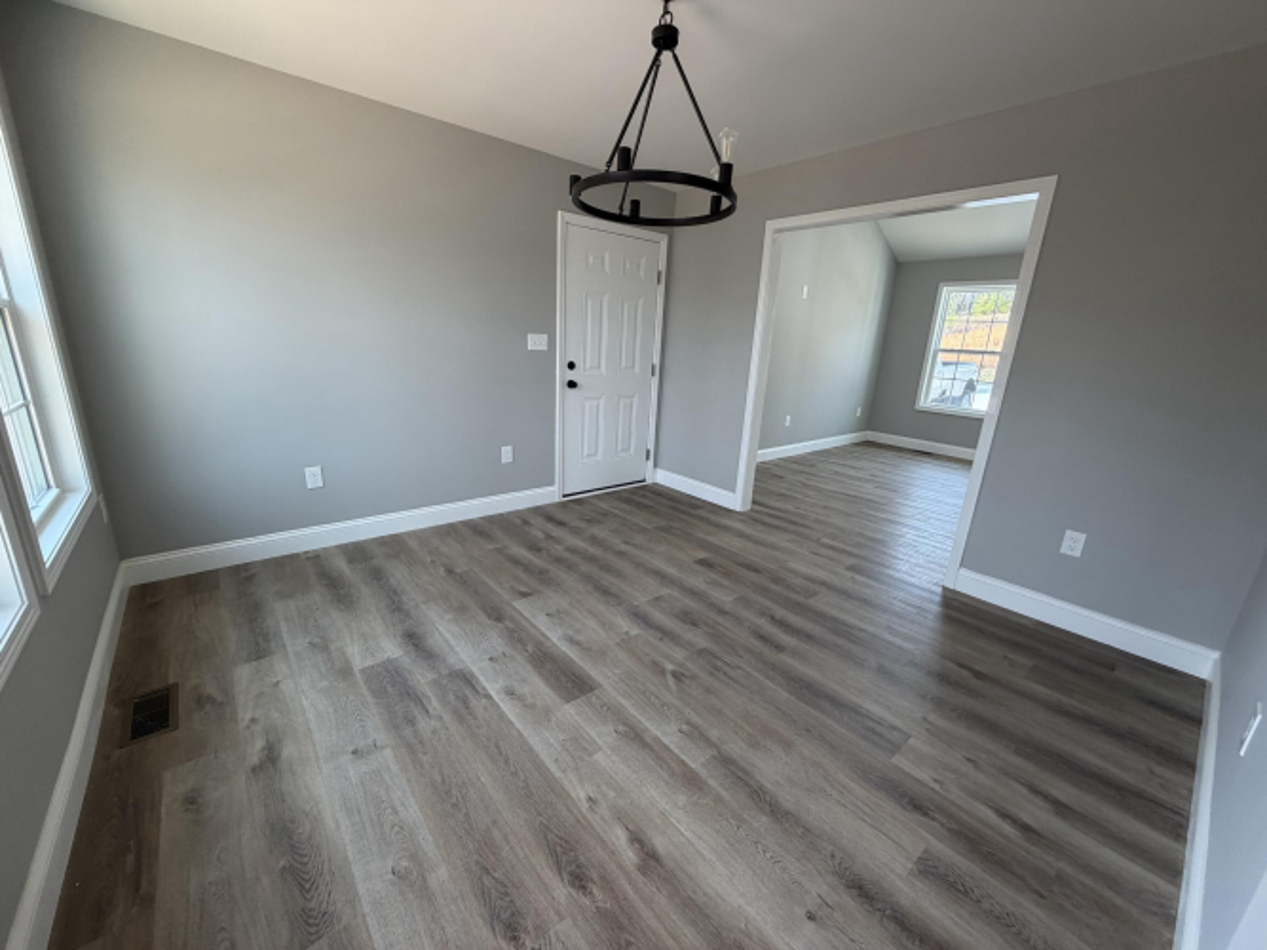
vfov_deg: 85.7
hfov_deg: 102.1
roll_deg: -3.4
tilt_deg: -14.8
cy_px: 475
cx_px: 634
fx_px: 512
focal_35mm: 14
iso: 125
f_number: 2.2
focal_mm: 2.22
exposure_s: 1/120
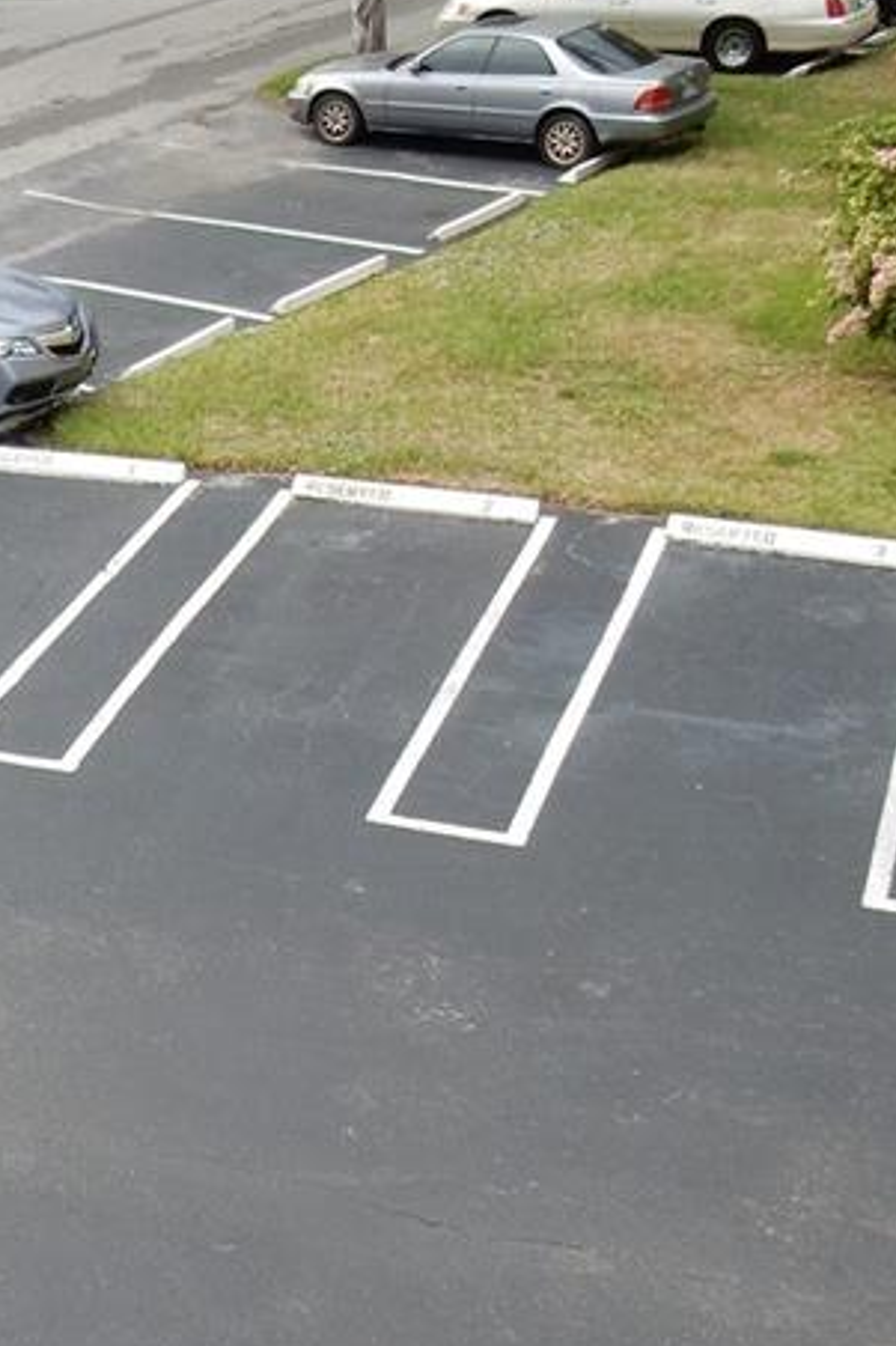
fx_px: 2578
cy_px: 932
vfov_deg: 29.0
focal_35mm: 69
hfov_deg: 18.7
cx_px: -170
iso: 125
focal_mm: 4.5
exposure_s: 1/500
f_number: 3.7
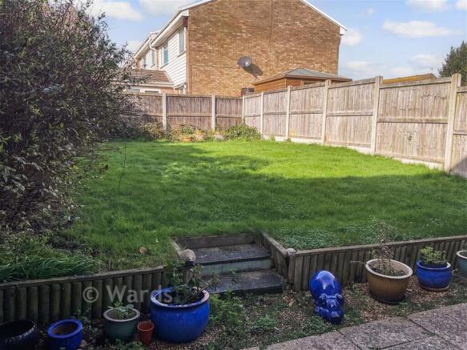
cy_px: 175
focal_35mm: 29
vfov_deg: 48.2
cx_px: 234
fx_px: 391
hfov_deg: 61.7
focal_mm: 3
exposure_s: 1/900
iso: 16
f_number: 1.8
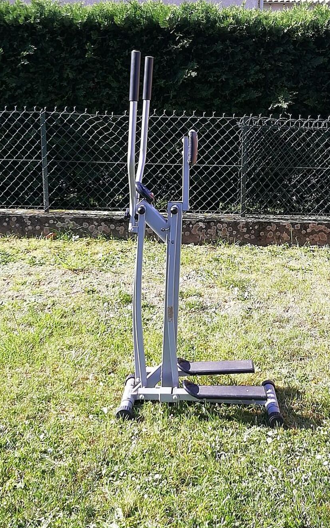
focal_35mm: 58
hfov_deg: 22.3
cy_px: 262
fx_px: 835
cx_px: 200
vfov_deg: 35.1
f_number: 2.2
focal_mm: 3.21
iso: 50
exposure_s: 1/333
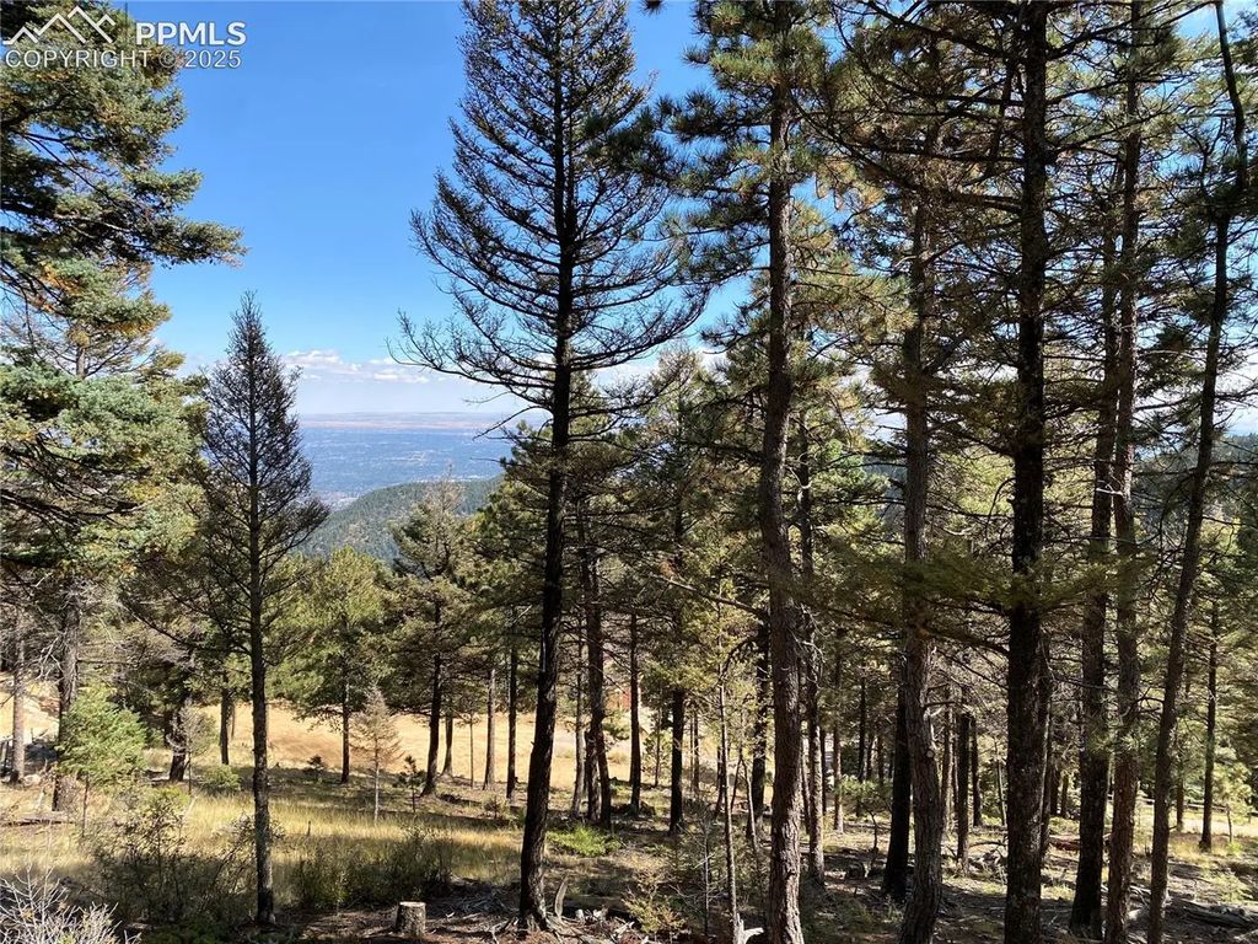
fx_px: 945
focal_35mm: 26
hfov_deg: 67.3
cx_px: 629
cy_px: 472
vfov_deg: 53.1
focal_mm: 4.25
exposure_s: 1/2066
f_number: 1.8
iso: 32
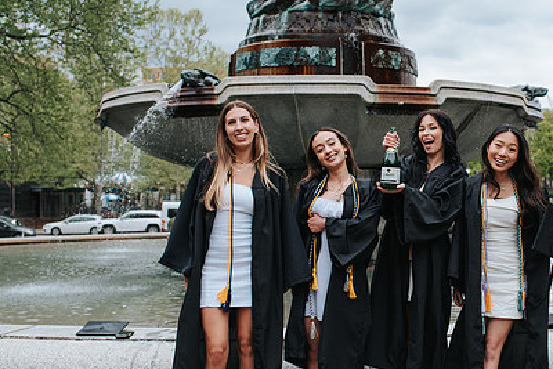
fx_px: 860
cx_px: 391
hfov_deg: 35.1
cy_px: 198
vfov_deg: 24.2
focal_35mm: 56
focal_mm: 35
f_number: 3.5
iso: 160
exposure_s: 1/800
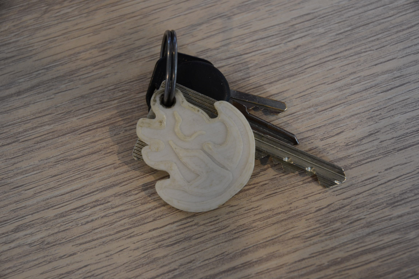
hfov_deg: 19.5
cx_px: 210
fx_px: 1222
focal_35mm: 105
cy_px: 140
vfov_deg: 13.0
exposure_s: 1/40
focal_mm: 70
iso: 800
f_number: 5
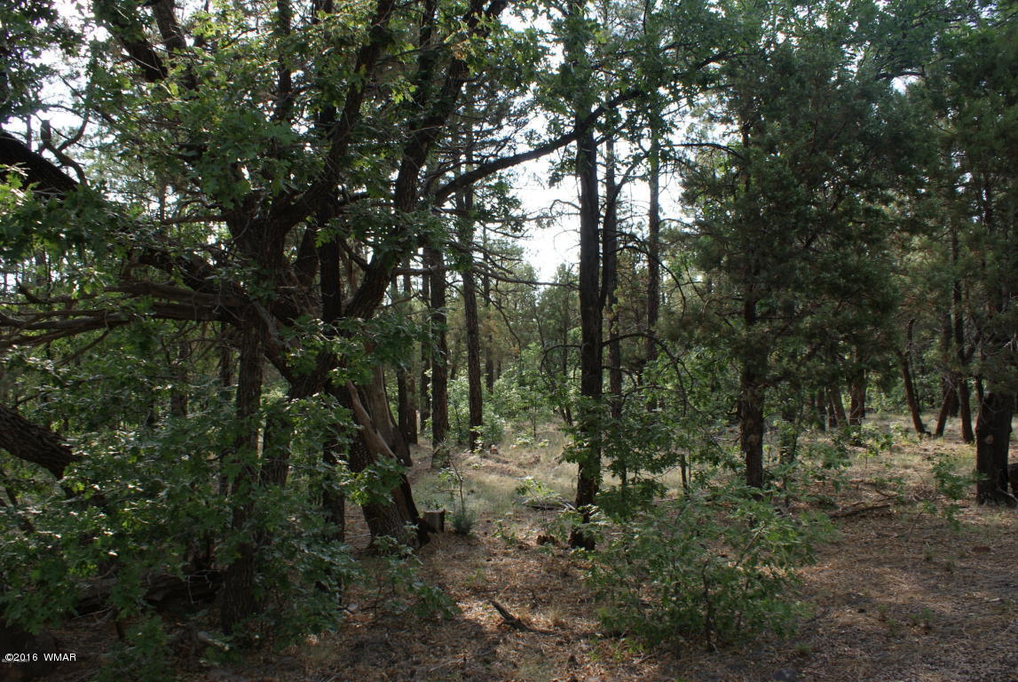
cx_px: 509
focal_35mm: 27
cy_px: 341
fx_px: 764
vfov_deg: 48.1
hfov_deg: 67.3
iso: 100
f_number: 6.3
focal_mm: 18
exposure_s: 1/50
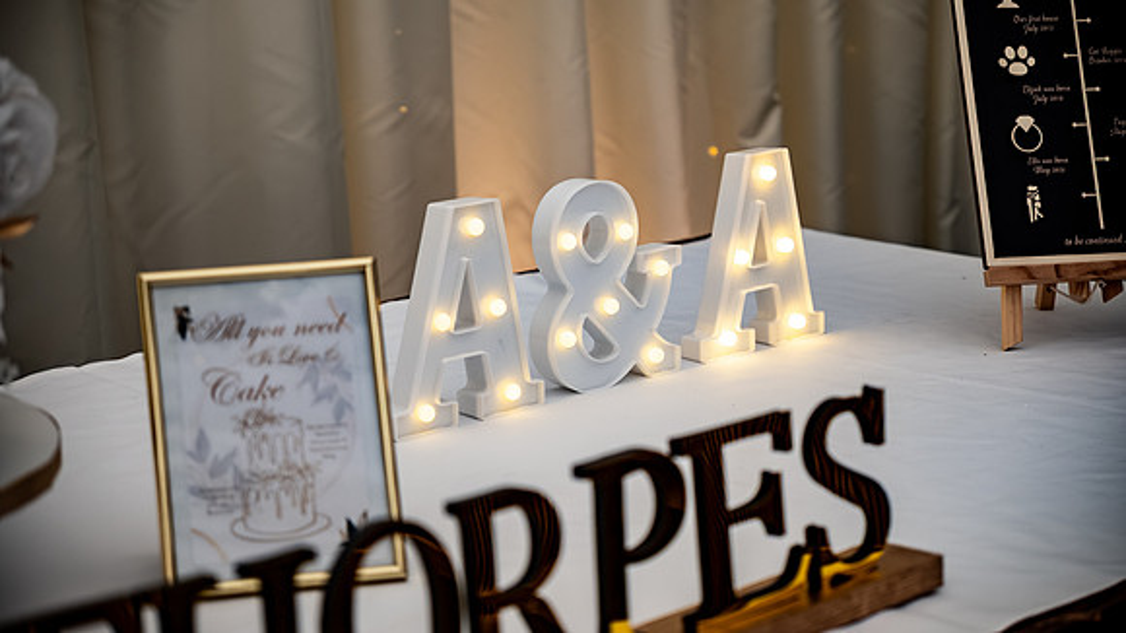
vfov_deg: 14.8
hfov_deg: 26.0
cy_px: 316
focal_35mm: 82
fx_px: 2439
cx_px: 563
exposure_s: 1/400
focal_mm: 50
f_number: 3.2
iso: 500
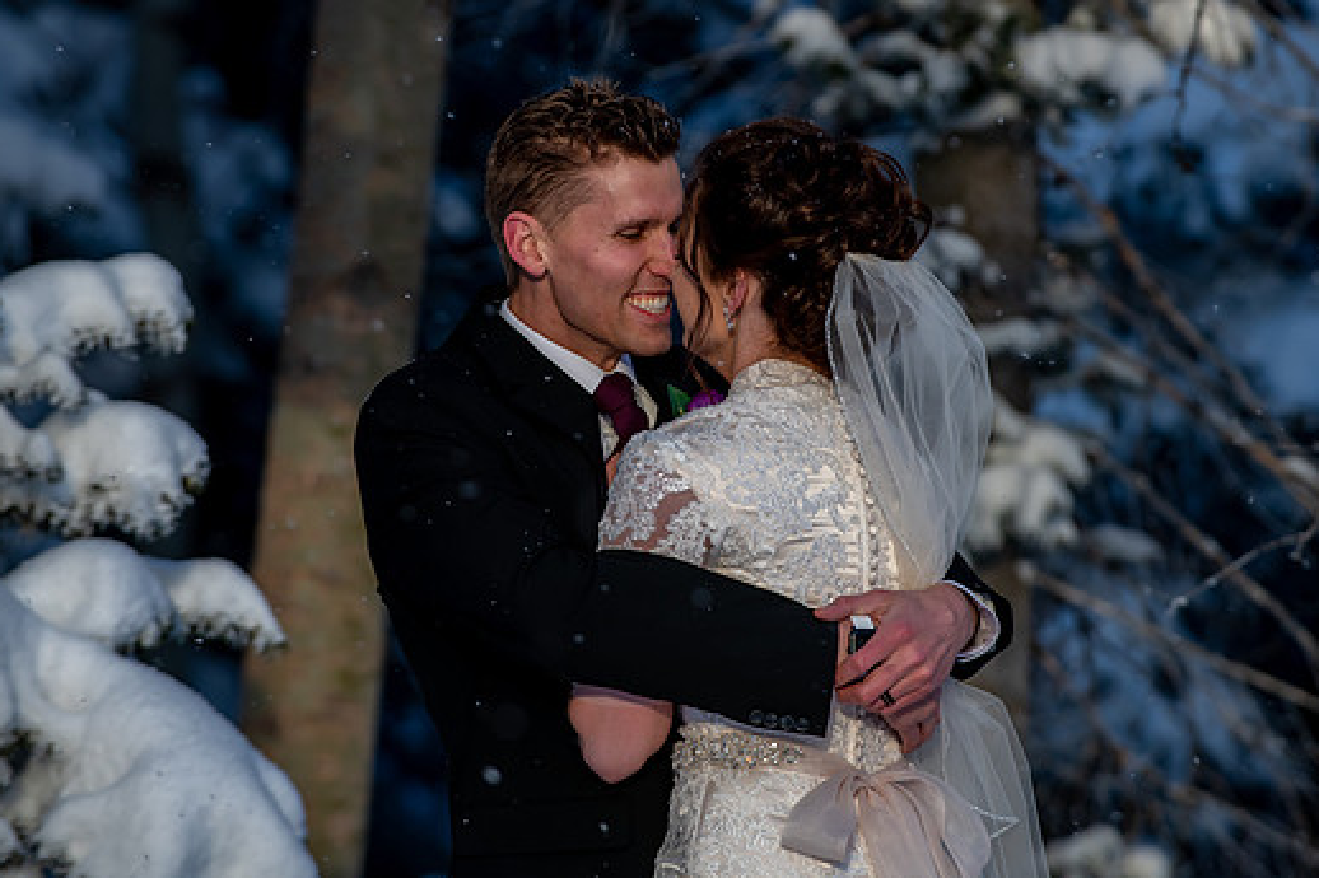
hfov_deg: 8.7
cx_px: 704
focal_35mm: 236
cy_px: 385
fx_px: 8644
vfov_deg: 5.8
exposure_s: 1/400
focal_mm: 200
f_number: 5
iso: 320
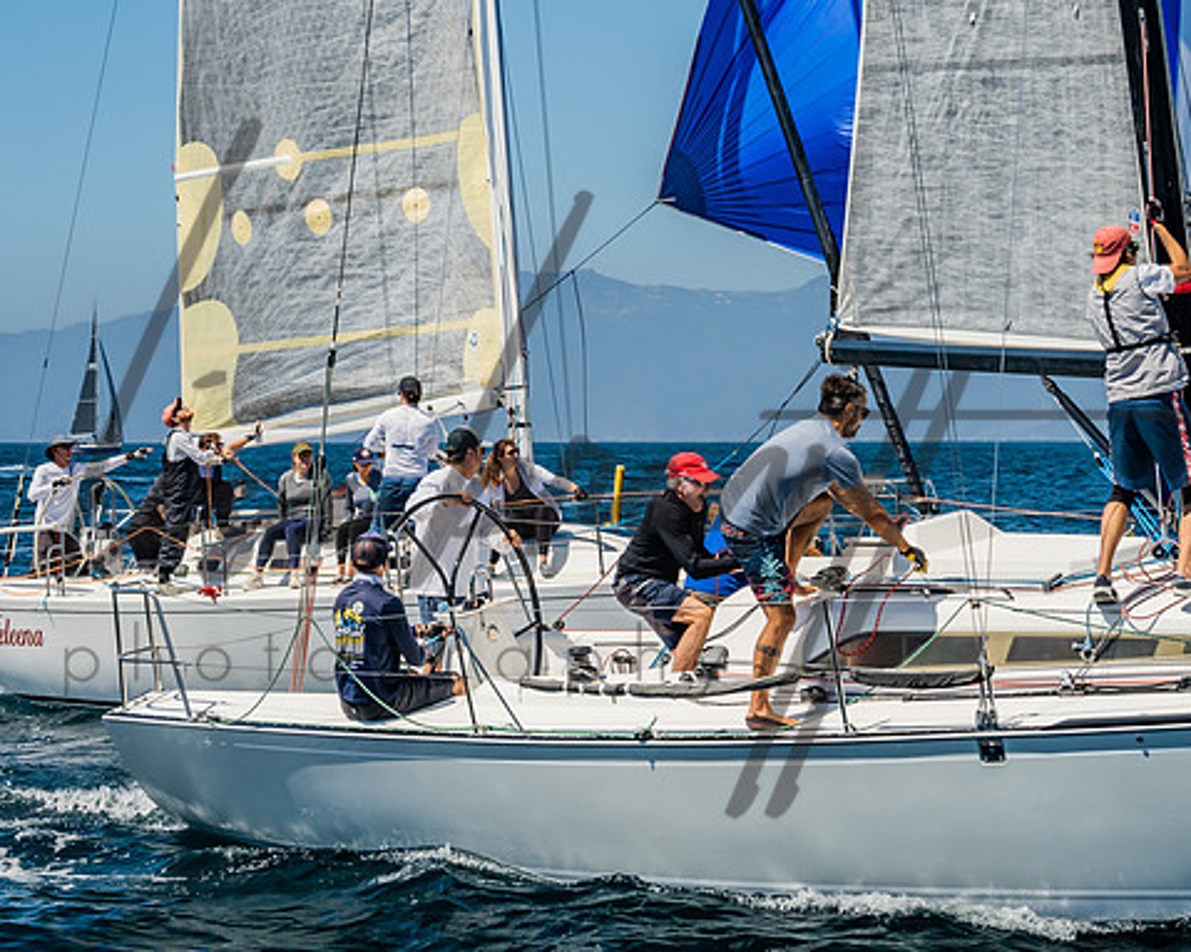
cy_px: 407
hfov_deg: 17.2
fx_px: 3947
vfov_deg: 13.8
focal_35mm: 112
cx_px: 631
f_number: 6.3
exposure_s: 1/500
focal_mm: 60
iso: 160
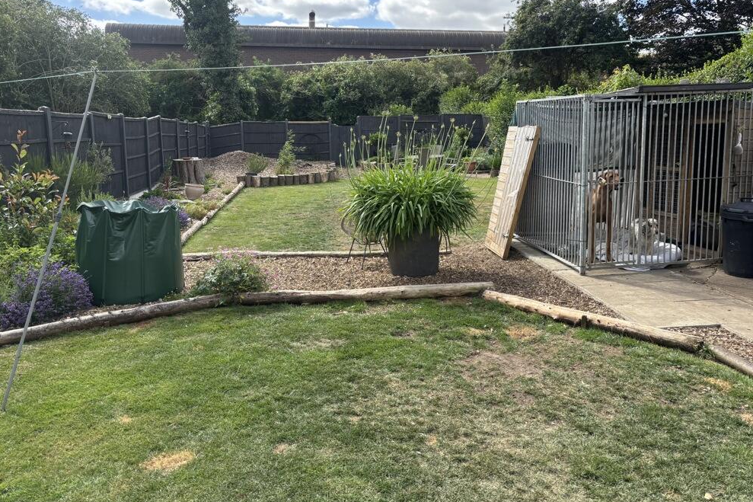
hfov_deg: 65.5
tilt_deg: -9.3
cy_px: 213
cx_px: 388
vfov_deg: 46.2
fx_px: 586
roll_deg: -0.8
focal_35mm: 28
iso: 50
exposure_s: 1/951
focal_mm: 5.96
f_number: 1.6
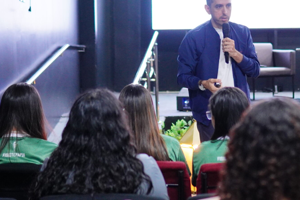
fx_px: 717
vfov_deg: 15.8
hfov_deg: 23.4
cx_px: 230
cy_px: 48
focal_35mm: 86
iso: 1600
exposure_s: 1/200
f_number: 1.4
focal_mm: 30
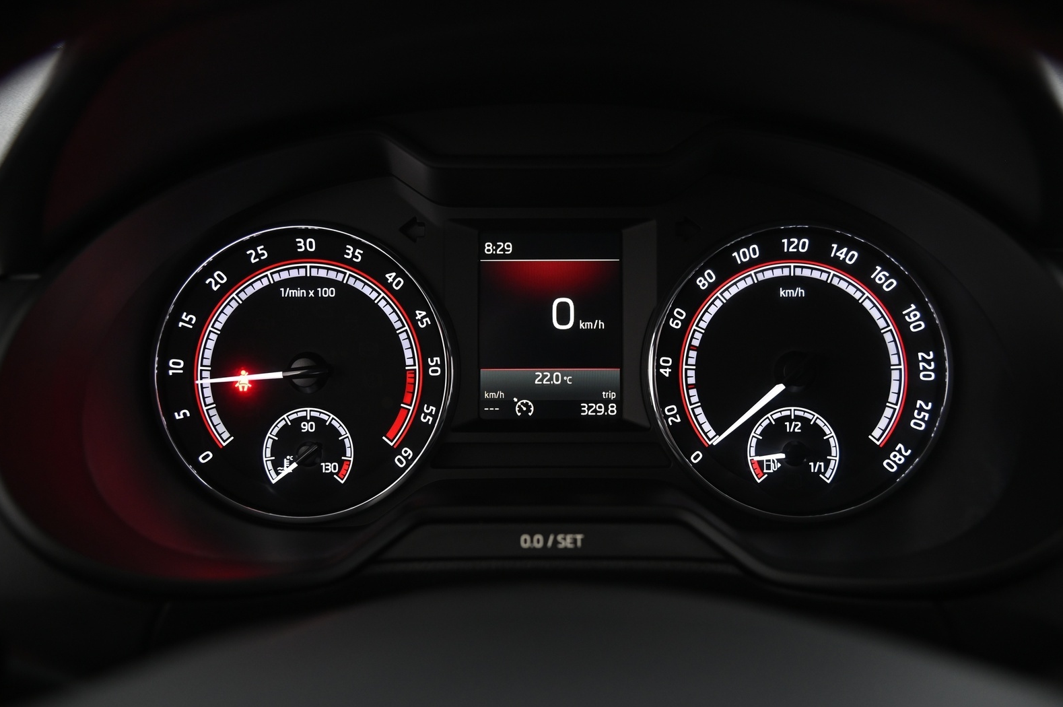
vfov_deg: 36.8
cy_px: 362
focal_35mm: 36
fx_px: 1062
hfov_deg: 53.2
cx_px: 539
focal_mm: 35
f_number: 4
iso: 2000
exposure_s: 1/15
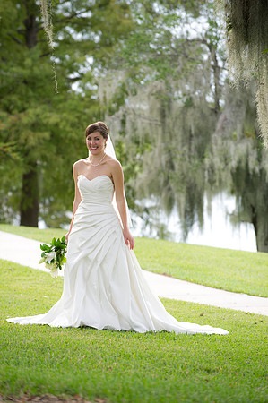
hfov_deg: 7.2
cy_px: 202
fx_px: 2126
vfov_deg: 10.8
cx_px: 134
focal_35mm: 190
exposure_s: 1/250
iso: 320
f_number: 3.5
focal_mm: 190
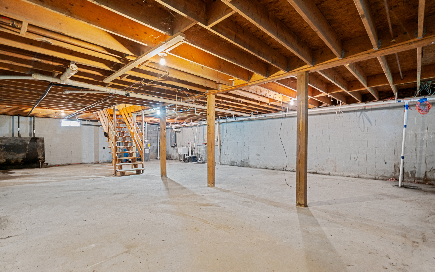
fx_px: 202
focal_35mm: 17
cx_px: 216
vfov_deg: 67.9
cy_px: 147
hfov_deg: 94.4
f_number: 9
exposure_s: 3.2
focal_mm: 16
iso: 200
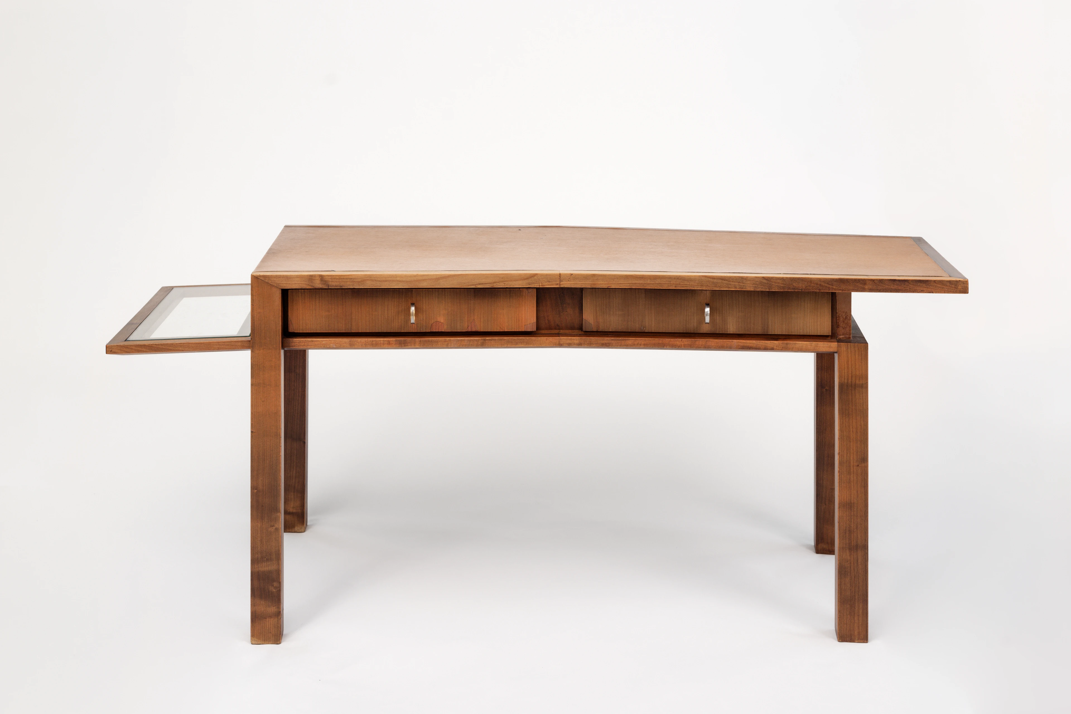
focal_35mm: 50
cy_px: 357
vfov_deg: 27.0
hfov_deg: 39.6
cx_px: 536
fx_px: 1487
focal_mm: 50
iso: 250
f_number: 8
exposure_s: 1/80
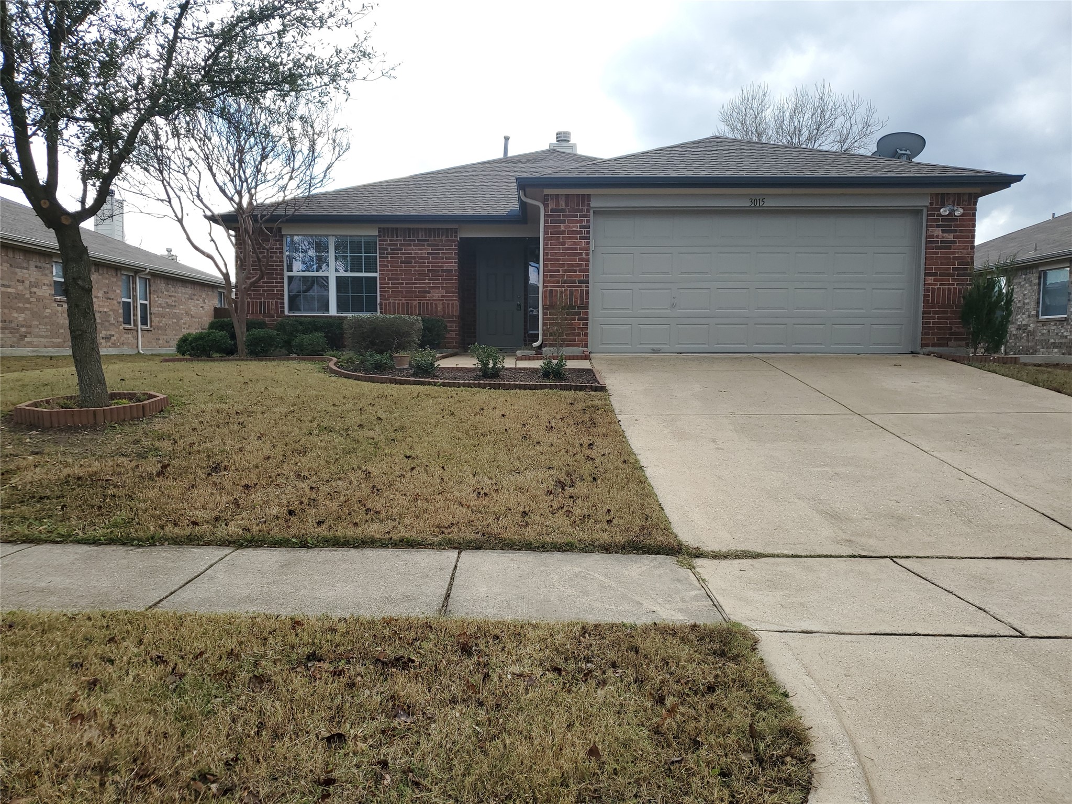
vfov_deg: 53.1
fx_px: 805
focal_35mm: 26
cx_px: 536
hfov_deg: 67.3
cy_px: 402
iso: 50
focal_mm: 4.3
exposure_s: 1/1508
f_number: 1.5
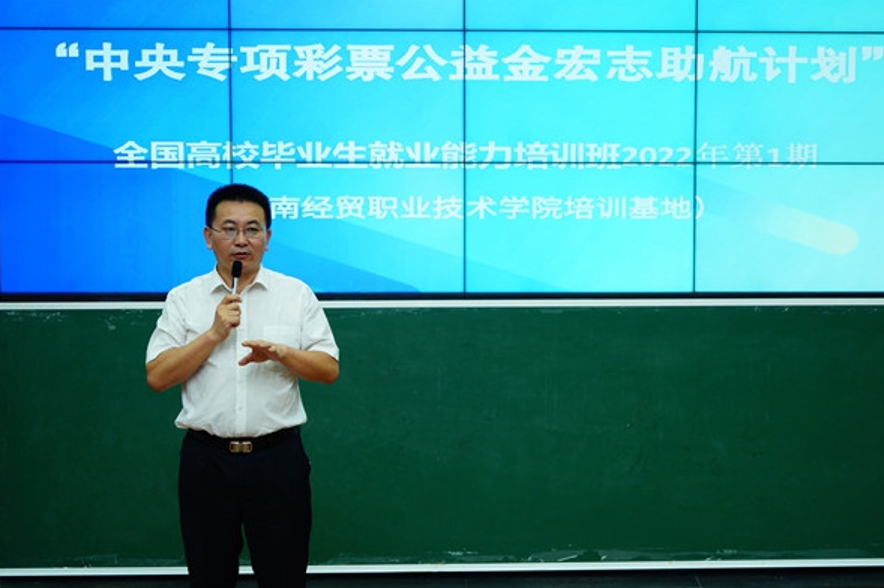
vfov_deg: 26.5
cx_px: 441
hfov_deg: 38.9
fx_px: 1252
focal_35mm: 51
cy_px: 292
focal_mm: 50
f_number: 4
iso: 500
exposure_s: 1/125
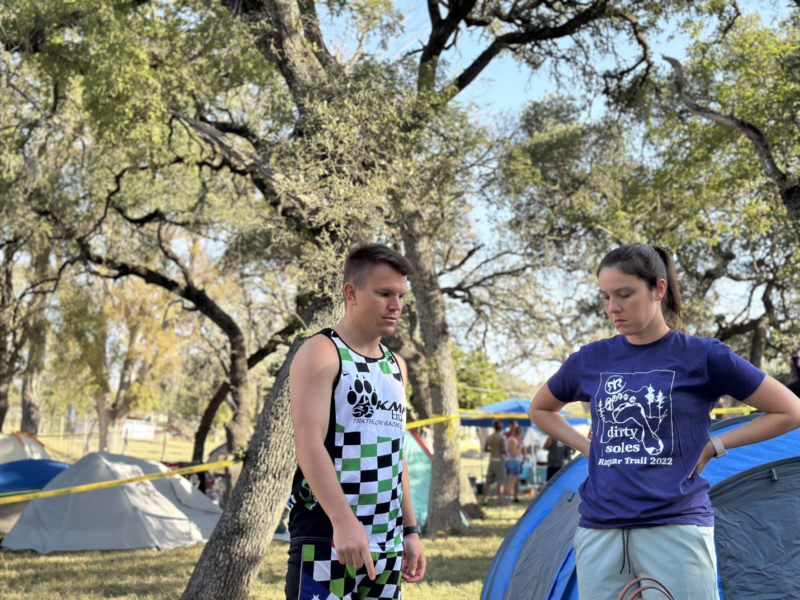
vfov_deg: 30.3
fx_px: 1109
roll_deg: -3.4
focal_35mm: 48
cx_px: 400
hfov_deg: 39.7
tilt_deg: +9.9
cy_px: 300
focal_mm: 6.86
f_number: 1.78
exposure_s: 1/830
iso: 80
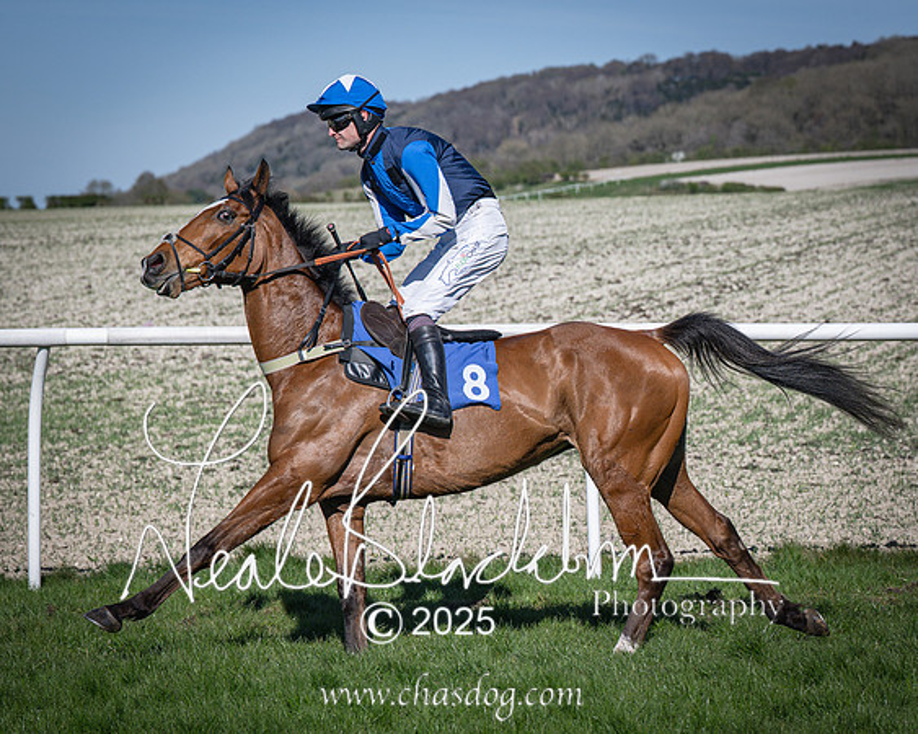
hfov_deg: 13.4
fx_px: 3908
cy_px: 397
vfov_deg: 10.7
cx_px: 524
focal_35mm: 144
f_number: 4
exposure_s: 1/3200
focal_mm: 79
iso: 200
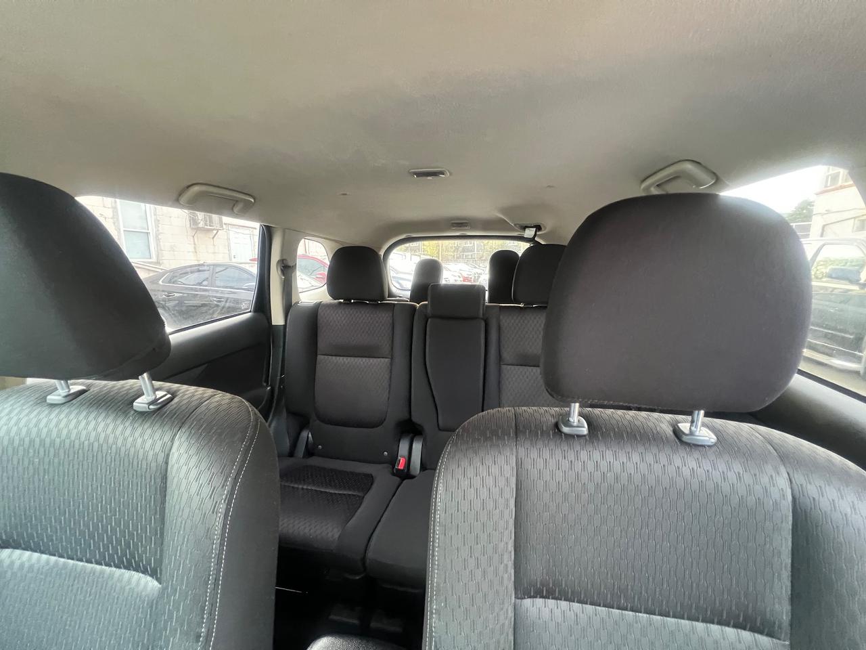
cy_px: 325
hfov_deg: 106.2
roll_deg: +1.2
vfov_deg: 89.9
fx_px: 325
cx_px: 433
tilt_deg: -9.6
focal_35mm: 13
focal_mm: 1.57
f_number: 1.8
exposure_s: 1/60
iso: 640
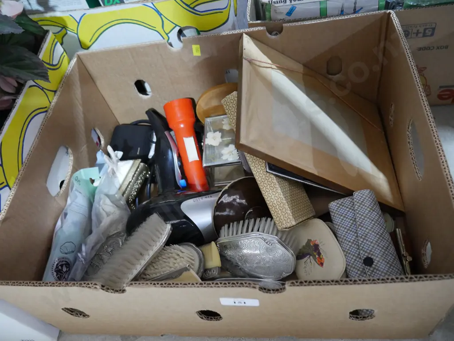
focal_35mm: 30
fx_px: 394
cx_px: 227
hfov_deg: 59.9
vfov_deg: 46.8
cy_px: 170
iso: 3200
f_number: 4
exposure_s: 1/50
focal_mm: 15
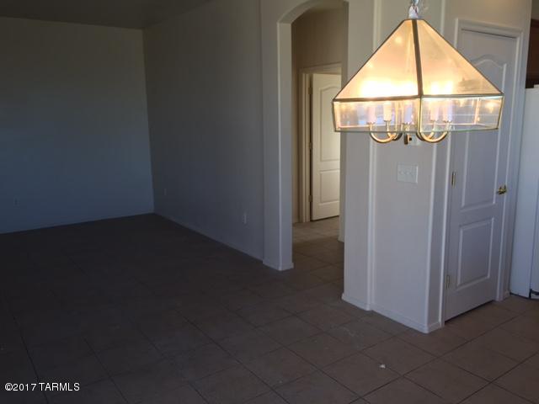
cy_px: 202
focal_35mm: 29
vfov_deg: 48.2
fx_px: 452
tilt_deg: -10.9
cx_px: 270
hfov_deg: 61.7
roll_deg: +0.9
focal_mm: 4.15
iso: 32
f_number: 2.2
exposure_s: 1/40
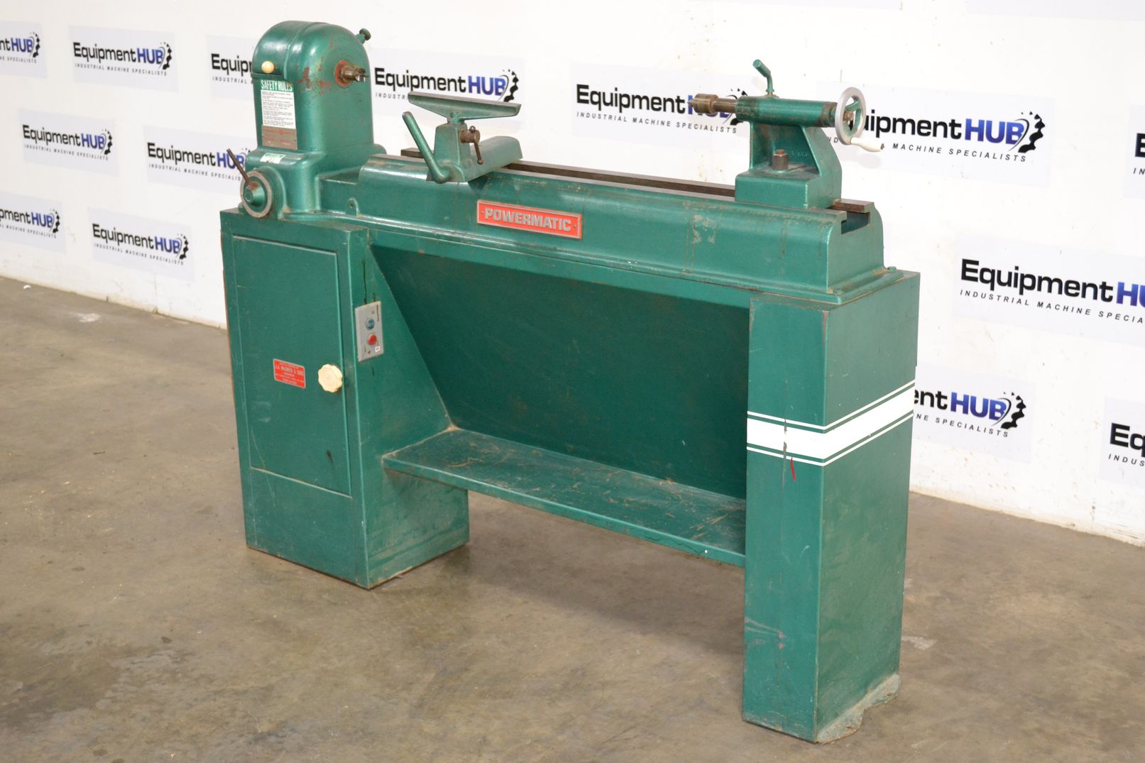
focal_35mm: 48
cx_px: 572
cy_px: 382
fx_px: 1526
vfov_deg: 28.1
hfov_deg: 41.1
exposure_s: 1/60
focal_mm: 32
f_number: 4.8
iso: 1800
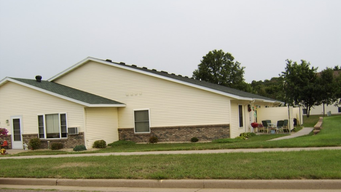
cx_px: 170
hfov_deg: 58.0
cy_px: 119
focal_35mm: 34
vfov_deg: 34.5
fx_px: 307
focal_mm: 8.13
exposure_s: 1/192
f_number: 5.6
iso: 71
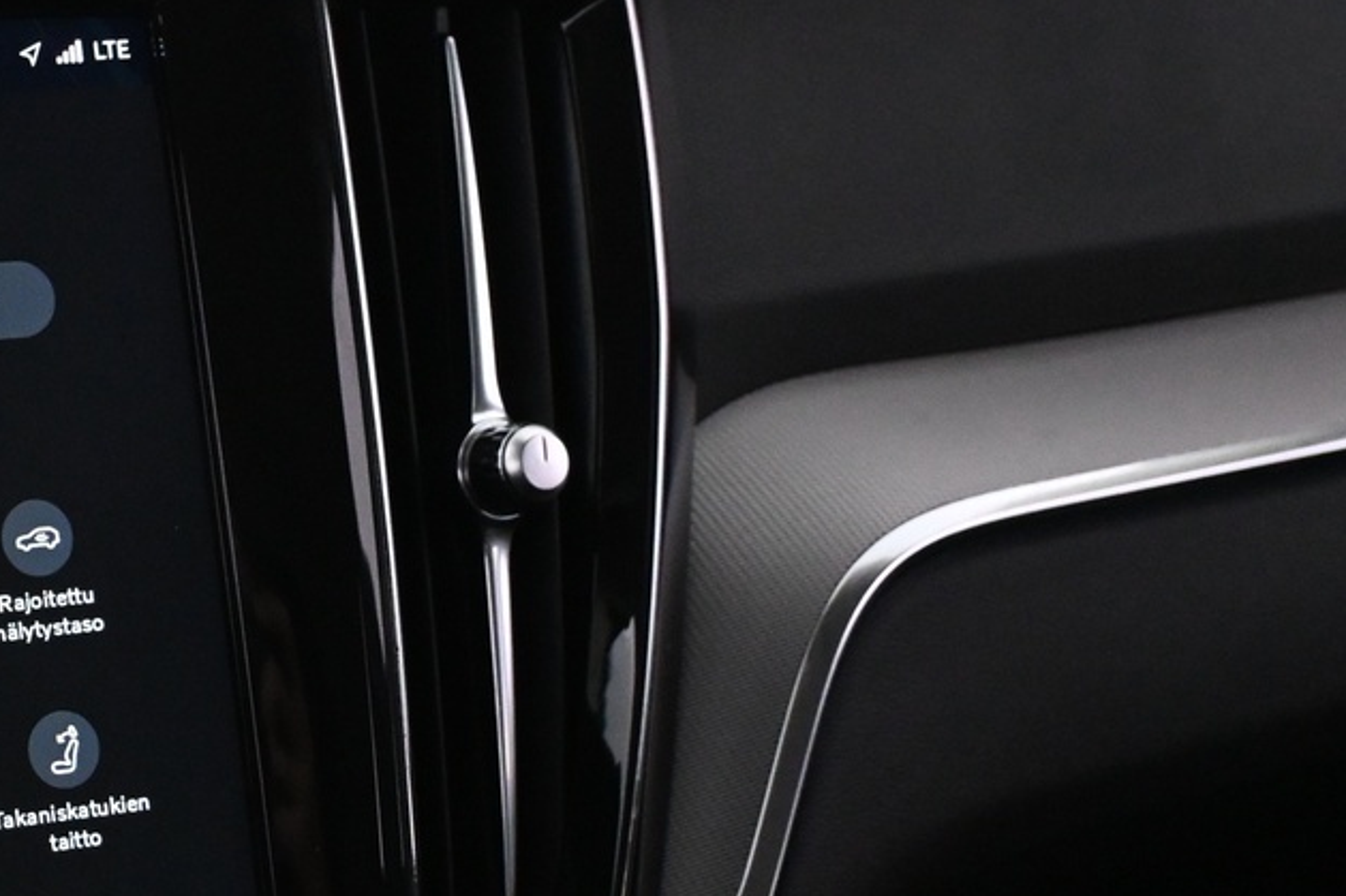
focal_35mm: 87
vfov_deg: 15.7
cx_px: -267
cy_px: 637
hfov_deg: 21.7
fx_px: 3249
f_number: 4
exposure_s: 1/80
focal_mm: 22.5
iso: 3200
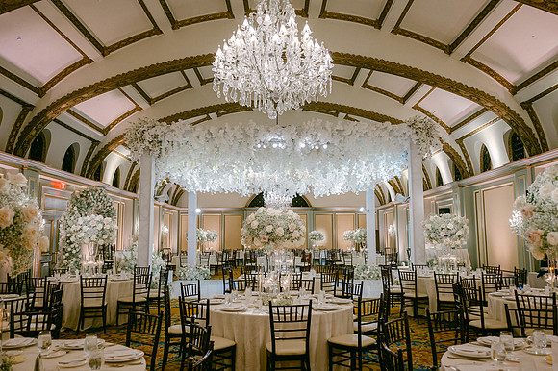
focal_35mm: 28
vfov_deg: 46.4
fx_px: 434
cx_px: 279
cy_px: 186
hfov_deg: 65.5
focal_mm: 28
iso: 800
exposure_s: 1/50
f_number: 4
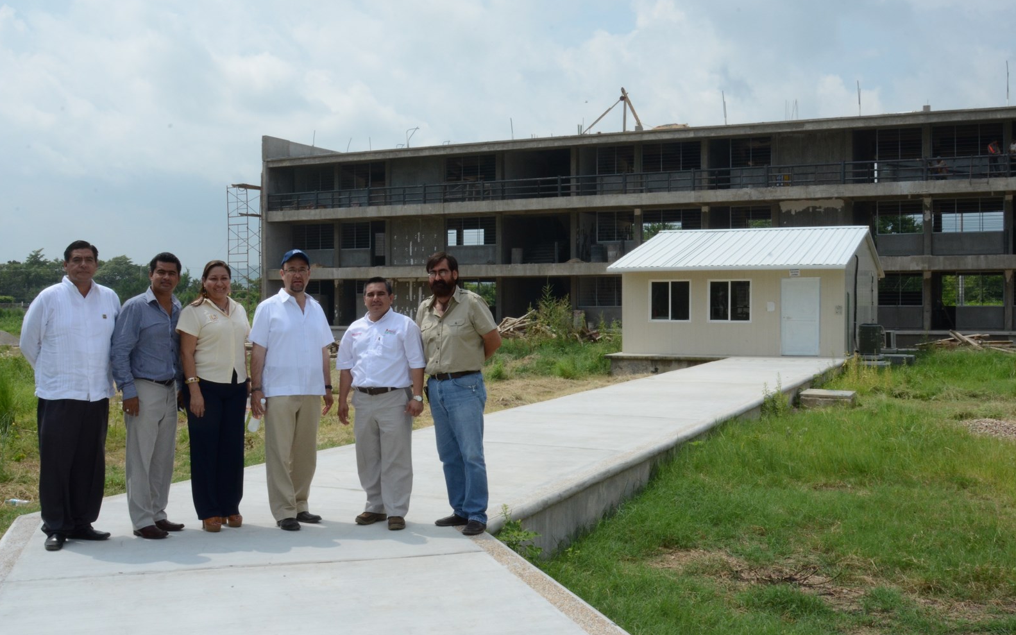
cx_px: 505
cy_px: 320
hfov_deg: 52.7
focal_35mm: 37
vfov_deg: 34.4
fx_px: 1025
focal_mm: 24
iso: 800
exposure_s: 1/250
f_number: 22
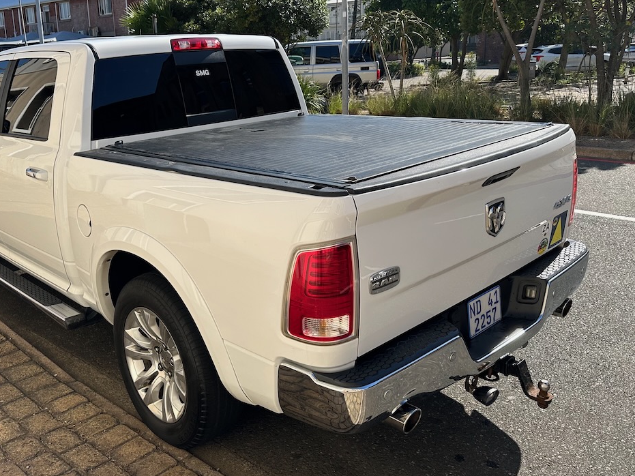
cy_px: 194
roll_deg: +2.1
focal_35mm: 33
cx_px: 275
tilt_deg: -11.8
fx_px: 605
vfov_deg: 42.8
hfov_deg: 55.2
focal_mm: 6.86
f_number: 1.78
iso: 80
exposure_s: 1/3861
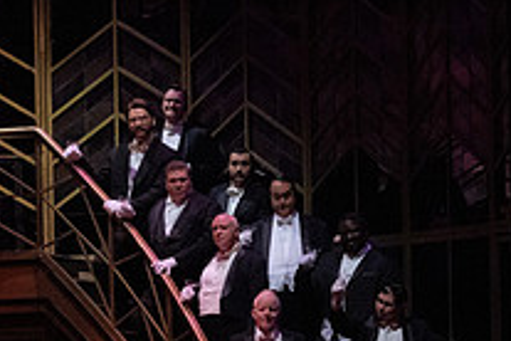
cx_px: -81
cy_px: 394
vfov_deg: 4.5
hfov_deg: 6.8
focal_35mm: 303
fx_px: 4301
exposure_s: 1/400
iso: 12800
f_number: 14
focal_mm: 108
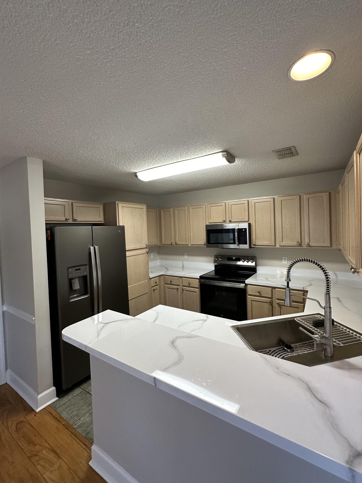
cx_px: 194
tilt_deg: +0.8
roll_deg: +1.5
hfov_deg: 81.6
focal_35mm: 15
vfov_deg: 98.1
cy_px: 233
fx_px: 209
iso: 160
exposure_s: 1/120
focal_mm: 2.22
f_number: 2.2
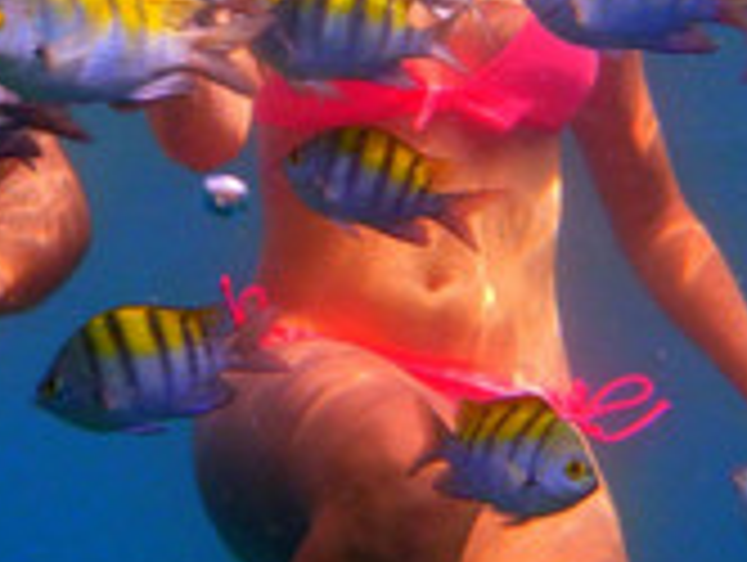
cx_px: 220
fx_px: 1642
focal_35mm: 76
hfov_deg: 25.4
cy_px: 90
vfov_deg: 19.2
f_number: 3.3
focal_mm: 4.9
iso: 100
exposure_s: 1/250
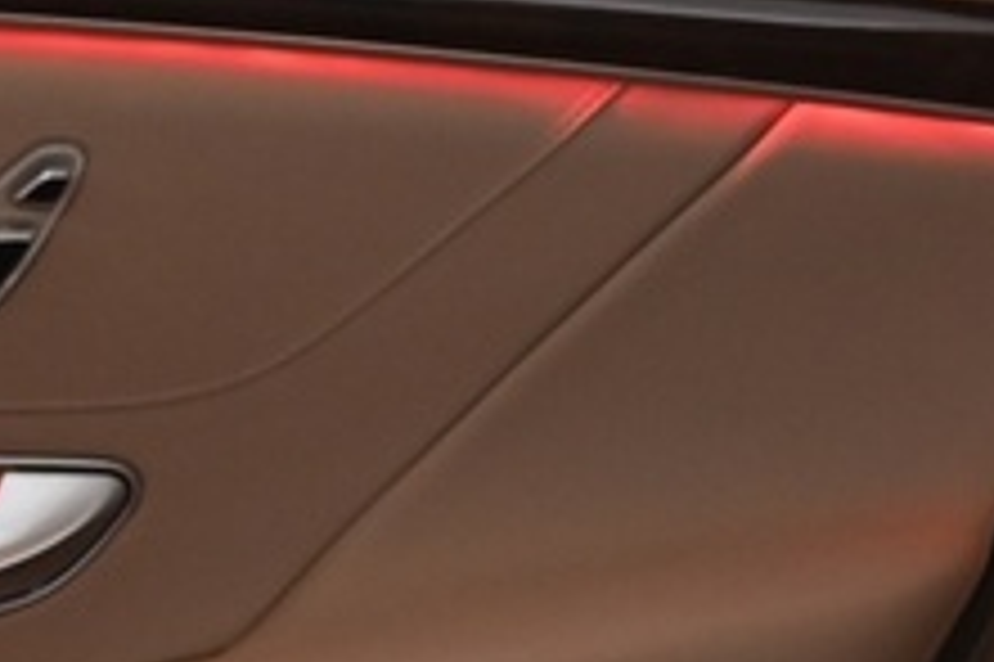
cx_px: 1511
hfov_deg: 10.1
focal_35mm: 198
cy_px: 599
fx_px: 5463
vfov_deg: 6.9
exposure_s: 1/15
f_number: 4
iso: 1000
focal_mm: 27
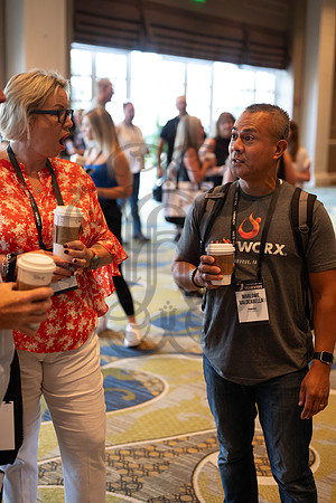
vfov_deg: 39.6
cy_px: 252
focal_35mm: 50
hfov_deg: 27.0
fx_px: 700
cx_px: 168
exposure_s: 1/160
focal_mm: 50
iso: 1600
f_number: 2.2
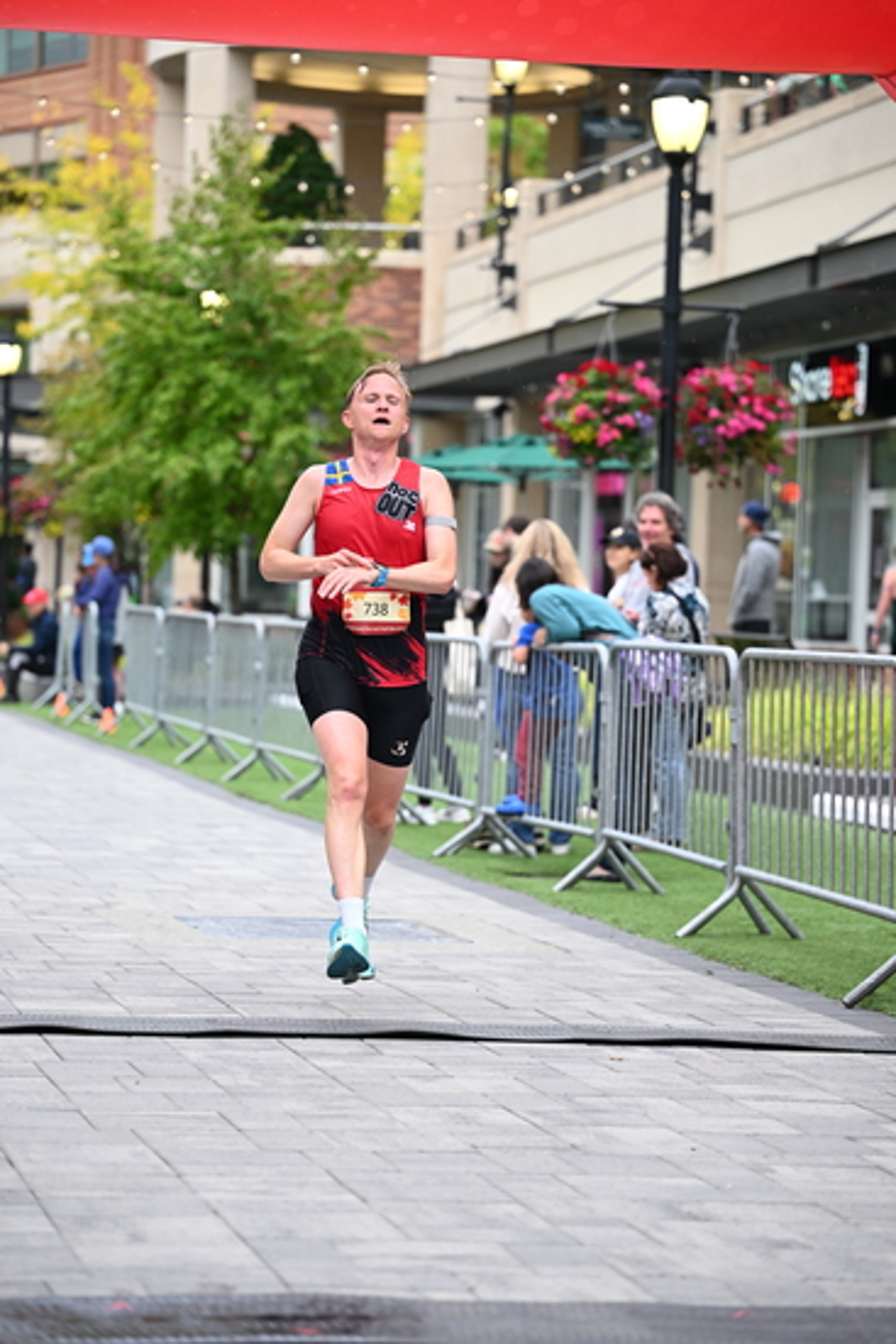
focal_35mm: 100
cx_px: 448
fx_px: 3731
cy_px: 672
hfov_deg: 13.7
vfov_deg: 20.4
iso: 1250
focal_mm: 100
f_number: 2.8
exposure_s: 1/1250
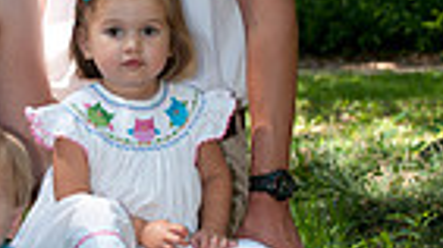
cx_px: 105
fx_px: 3133
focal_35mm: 267
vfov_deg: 4.5
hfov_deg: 8.1
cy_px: 204
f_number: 5.6
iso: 250
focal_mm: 80
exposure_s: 1/125
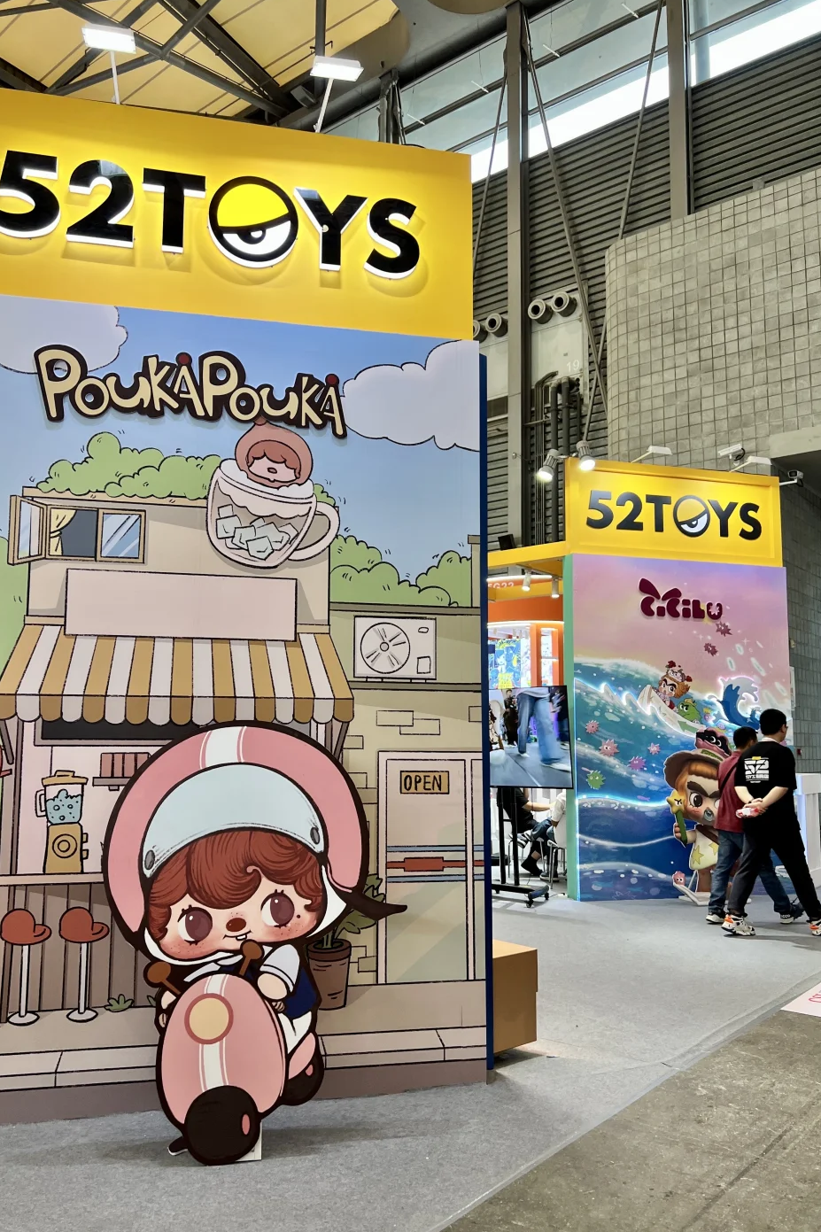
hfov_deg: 46.4
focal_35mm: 28
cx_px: 379
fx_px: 958
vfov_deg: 65.5
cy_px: 625
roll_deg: -1.4
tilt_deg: +6.9
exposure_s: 1/100
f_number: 1.5
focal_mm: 5.7
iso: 64
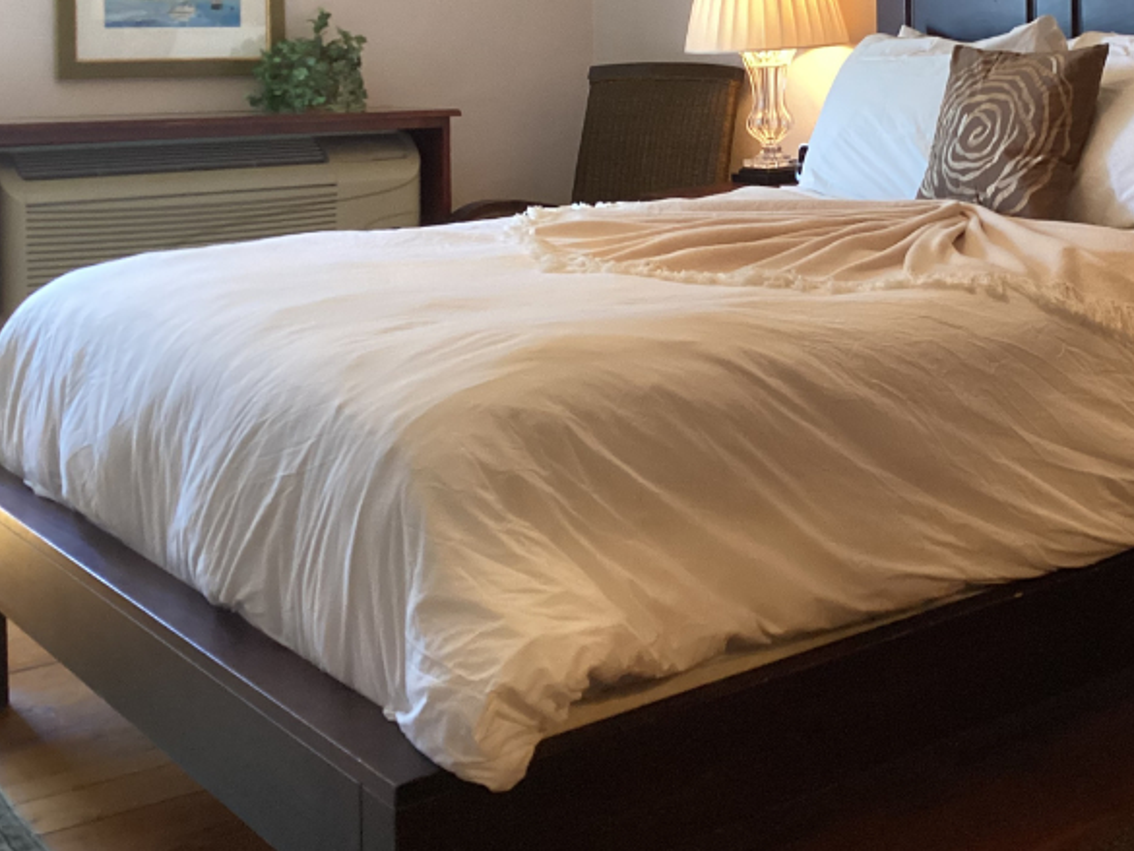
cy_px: 151
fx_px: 1737
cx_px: 880
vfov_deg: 26.9
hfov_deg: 35.2
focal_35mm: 53
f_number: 2.4
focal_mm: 3.3
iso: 200
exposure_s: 1/60
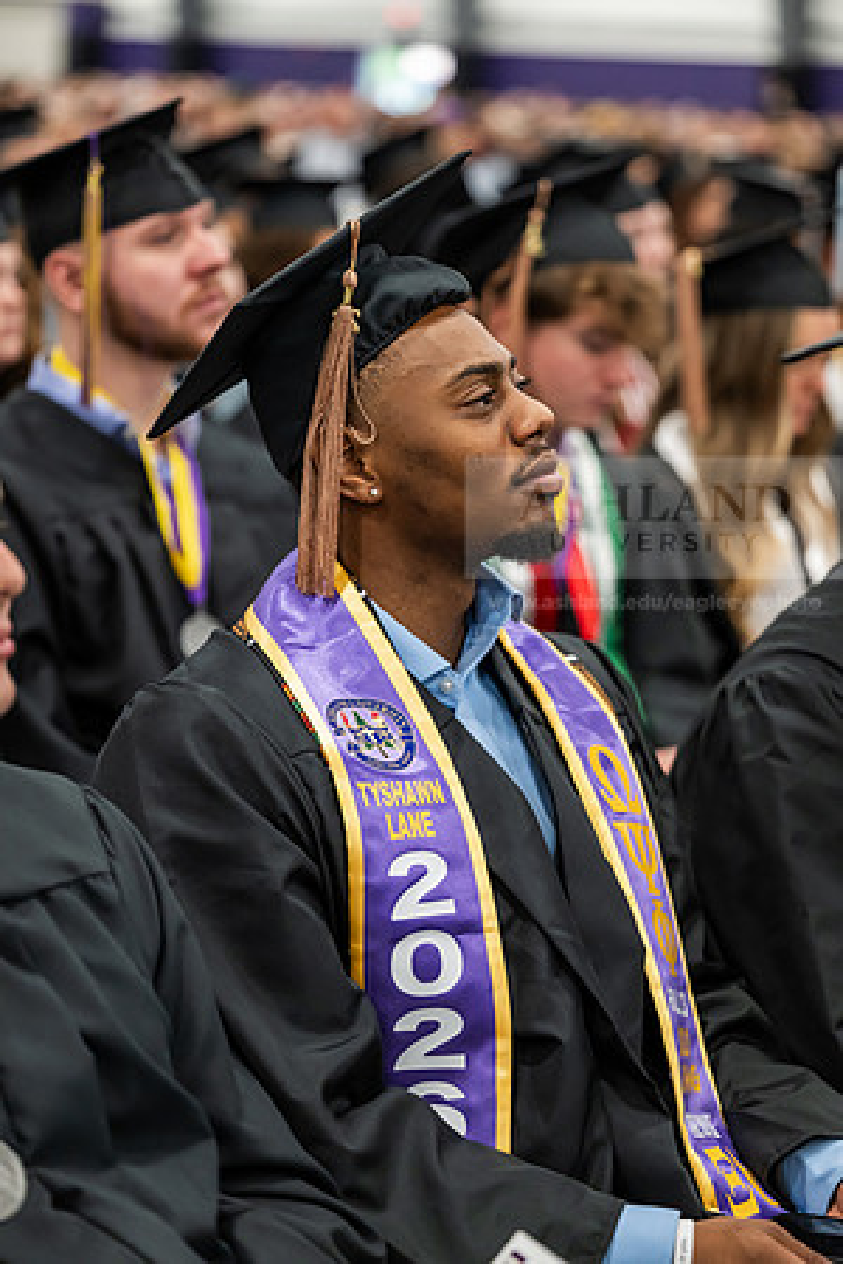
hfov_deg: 15.4
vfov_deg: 22.9
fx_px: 3126
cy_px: 632
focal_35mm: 89
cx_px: 422
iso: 2500
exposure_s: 1/200
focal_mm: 89
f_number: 2.8
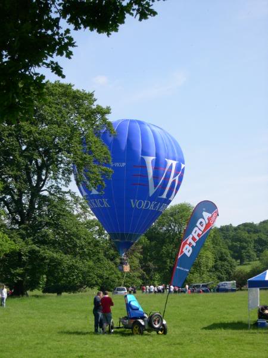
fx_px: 795
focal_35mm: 77
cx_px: 134
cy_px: 179
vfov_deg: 25.3
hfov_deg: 19.1
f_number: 4
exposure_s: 1/515
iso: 100
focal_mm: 16.3
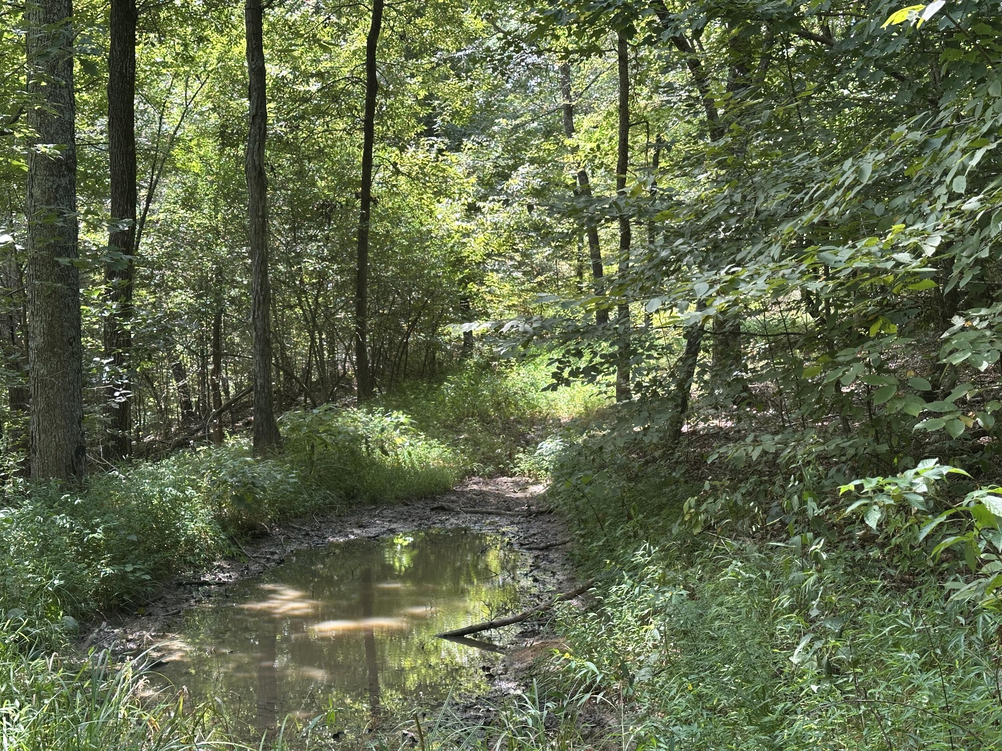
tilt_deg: -2.1
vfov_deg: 30.3
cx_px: 501
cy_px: 376
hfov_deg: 39.7
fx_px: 1389
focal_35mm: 48
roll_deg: +1.4
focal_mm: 6.86
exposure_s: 1/151
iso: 50
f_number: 1.78
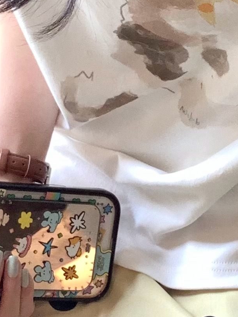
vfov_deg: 20.4
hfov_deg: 15.9
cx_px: 136
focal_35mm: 93
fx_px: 853
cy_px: -6
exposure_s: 1/60
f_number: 2.2
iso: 64
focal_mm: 2.87
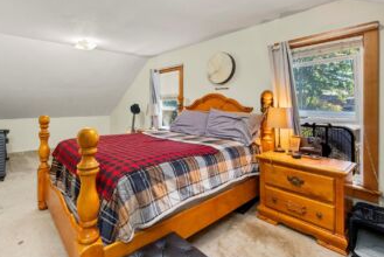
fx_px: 181
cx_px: 153
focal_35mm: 17
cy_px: 122
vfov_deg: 70.5
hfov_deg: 92.0
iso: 250
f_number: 7.1
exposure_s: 1/60
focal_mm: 14
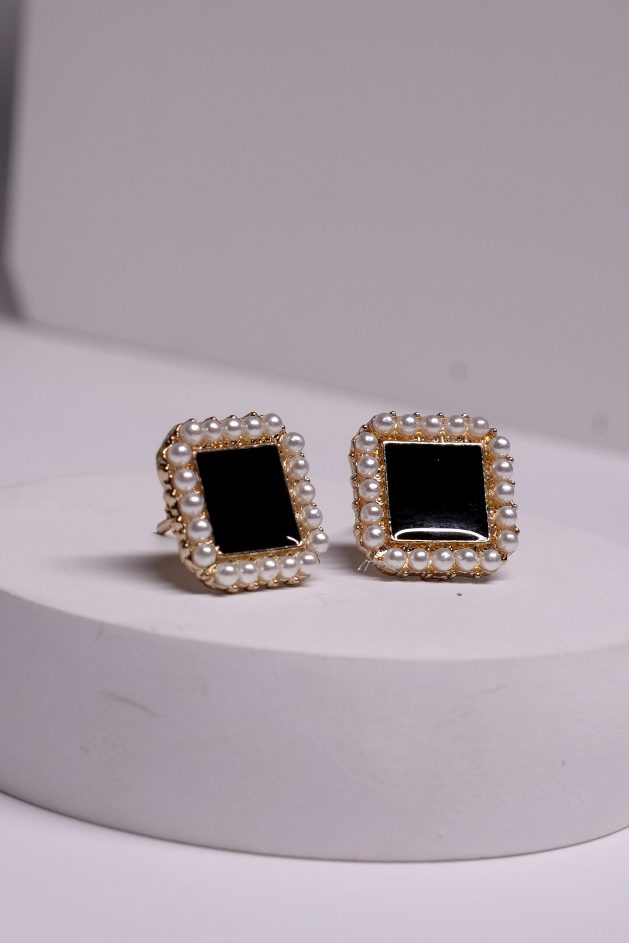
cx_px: 314
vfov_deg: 38.2
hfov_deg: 26.0
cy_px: 472
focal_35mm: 52
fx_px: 1363
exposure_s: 1/100
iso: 640
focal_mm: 35
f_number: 10
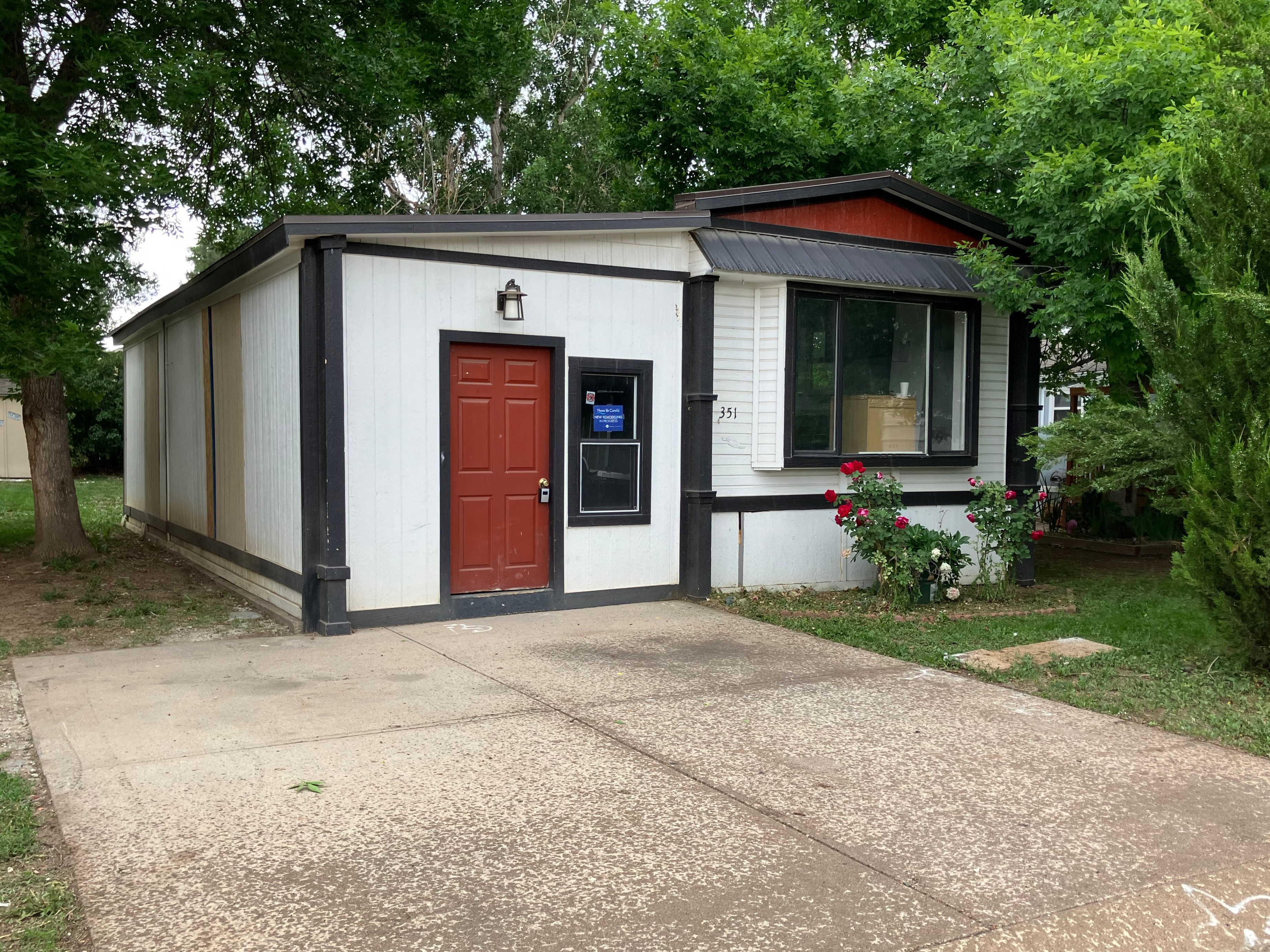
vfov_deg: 49.7
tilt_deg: -4.1
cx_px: 635
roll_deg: -1.3
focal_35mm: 28
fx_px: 1027
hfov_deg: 63.4
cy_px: 476
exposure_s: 1/121
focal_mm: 3.99
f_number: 1.8
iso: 40
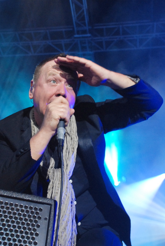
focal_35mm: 48
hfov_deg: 28.2
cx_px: 82
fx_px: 329
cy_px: 123
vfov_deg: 41.1
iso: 1600
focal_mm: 32
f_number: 4.2
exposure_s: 1/125
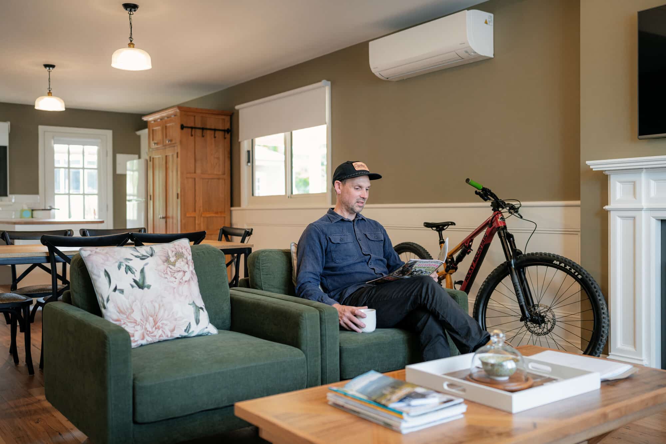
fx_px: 647
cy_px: 222
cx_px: 333
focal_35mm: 35
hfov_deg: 54.4
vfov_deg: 37.8
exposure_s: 1/160
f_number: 2
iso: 400
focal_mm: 35
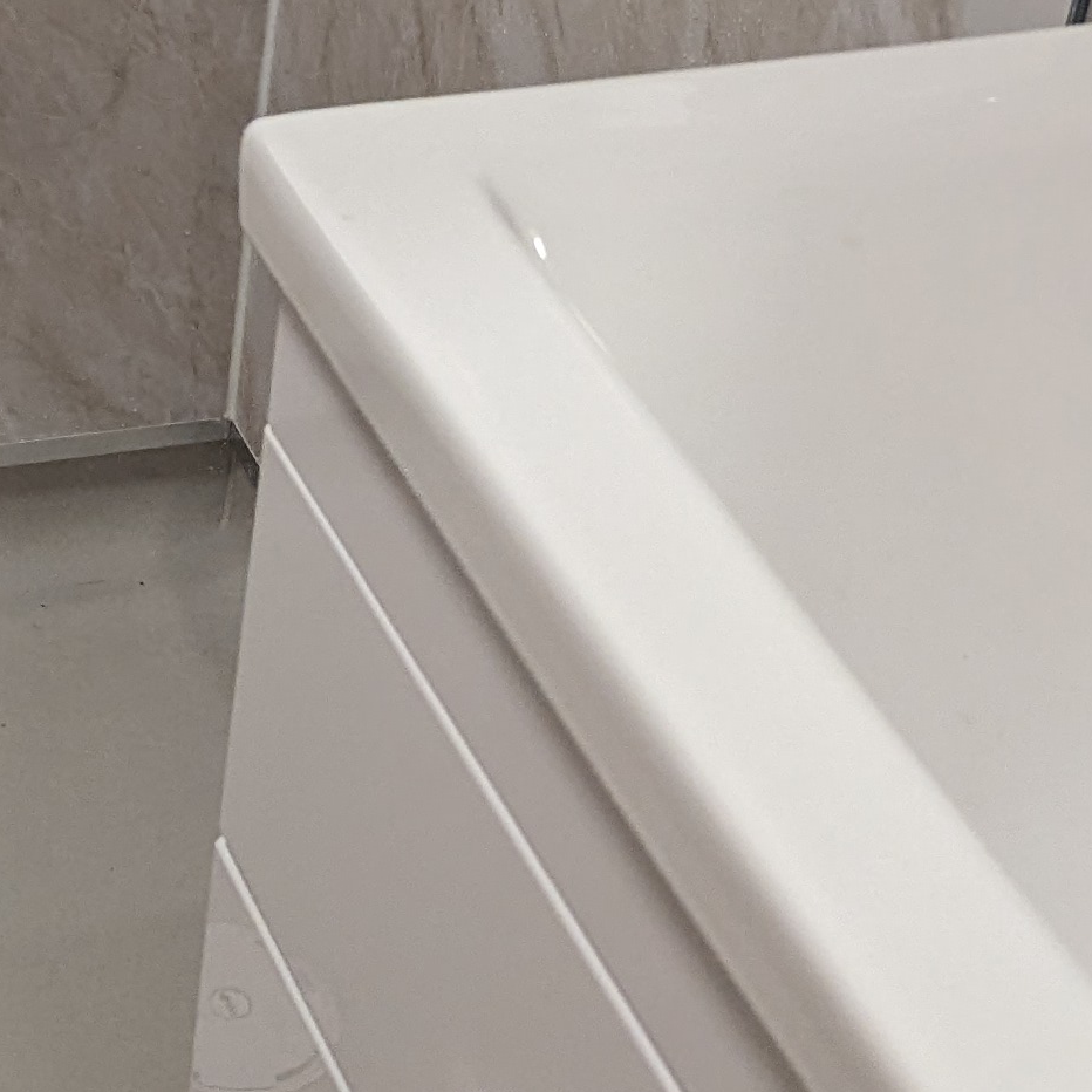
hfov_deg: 17.4
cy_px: 289
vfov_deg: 18.6
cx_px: -382
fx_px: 3319
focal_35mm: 93
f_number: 1.85
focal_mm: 6.81
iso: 445
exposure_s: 1/100
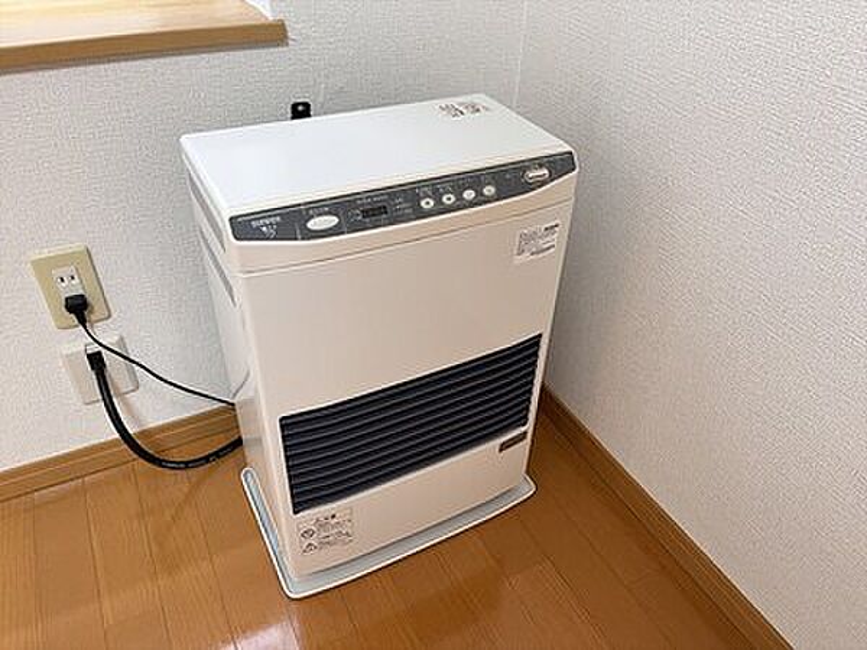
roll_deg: -2.7
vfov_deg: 53.1
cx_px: 434
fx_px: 651
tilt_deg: -39.1
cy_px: 325
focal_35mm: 26
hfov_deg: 67.3
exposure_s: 1/50
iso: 160
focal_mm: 5.1
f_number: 1.6
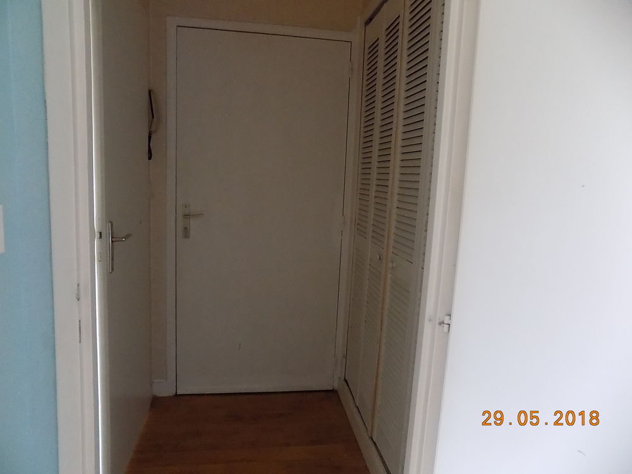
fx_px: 420
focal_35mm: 23
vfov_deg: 58.9
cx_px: 316
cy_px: 237
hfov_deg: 73.9
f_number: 3.1
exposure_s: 1/30
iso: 400
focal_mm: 4
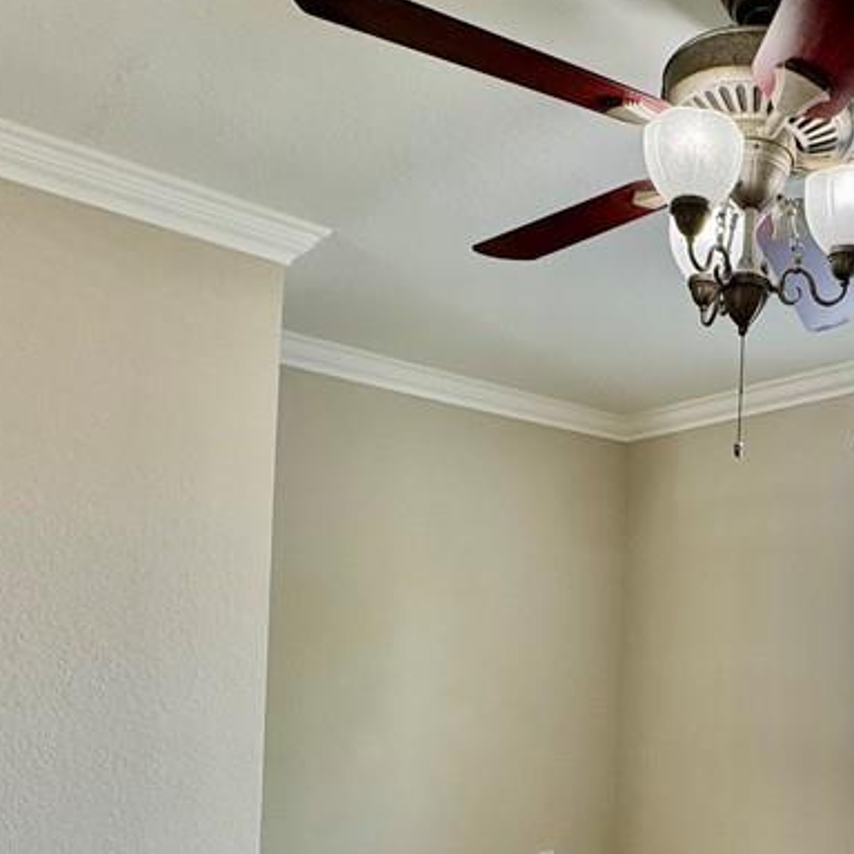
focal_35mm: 33
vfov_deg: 47.8
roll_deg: -1.8
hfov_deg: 45.6
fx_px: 921
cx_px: 749
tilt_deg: -0.6
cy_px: 643
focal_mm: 2.22
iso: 50
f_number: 2.2
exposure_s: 1/120
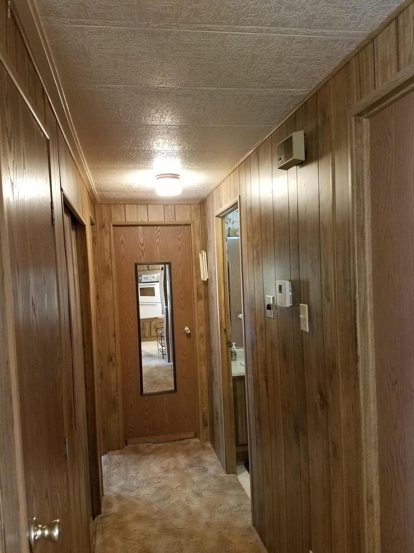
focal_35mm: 27
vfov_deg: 65.3
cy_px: 287
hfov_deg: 51.3
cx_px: 211
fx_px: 431
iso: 200
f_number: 1.7
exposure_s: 1/13
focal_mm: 4.2
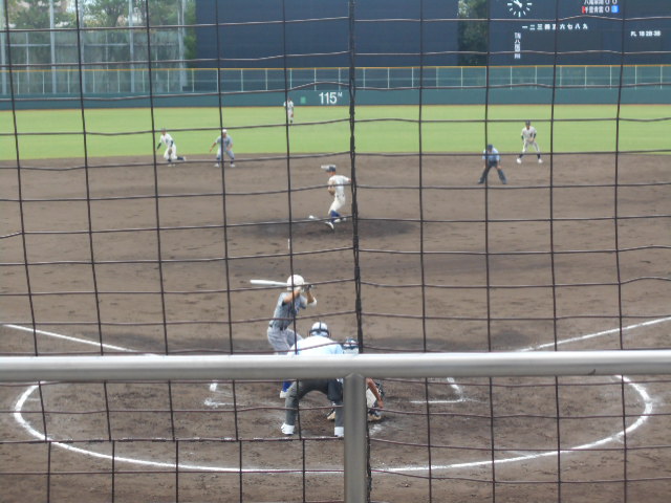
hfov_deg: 22.8
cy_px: 252
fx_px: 1667
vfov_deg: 17.2
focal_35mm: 86
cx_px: 336
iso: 180
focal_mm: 15.4
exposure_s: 1/250
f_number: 6.3
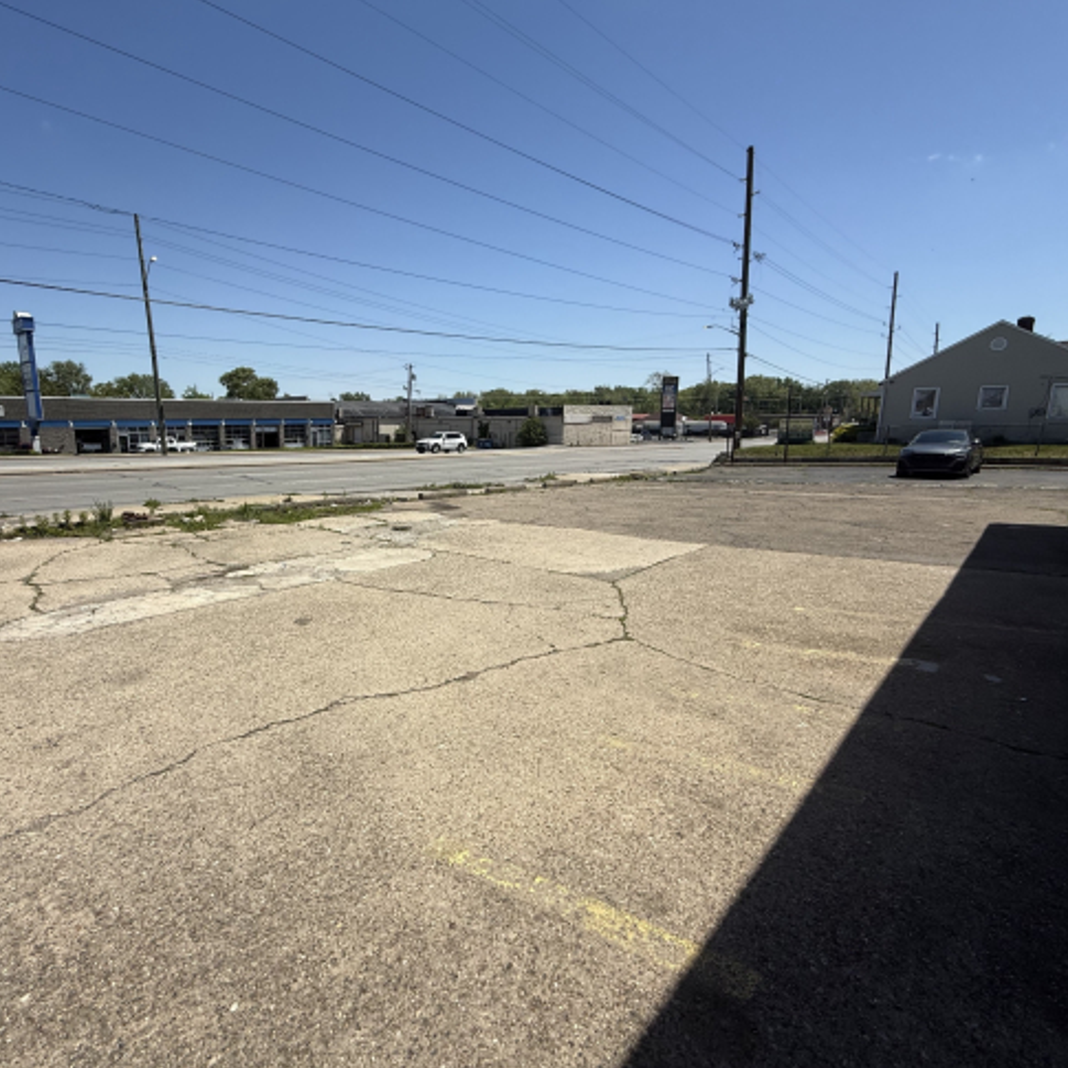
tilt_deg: -7.0
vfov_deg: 84.0
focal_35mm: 17
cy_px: 533
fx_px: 593
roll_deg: +2.9
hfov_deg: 83.3
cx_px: 450
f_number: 2.2
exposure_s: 1/3460
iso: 50
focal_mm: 2.22
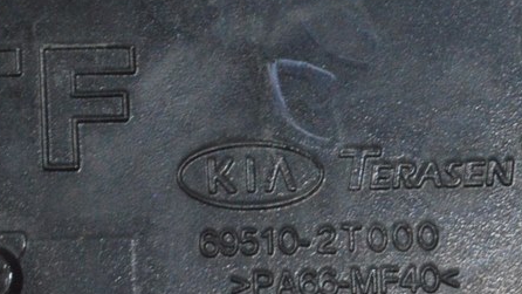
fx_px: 2744
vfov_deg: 6.1
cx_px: 338
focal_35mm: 198
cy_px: 142
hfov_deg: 10.9
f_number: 20
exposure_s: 1/20
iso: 6400
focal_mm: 55
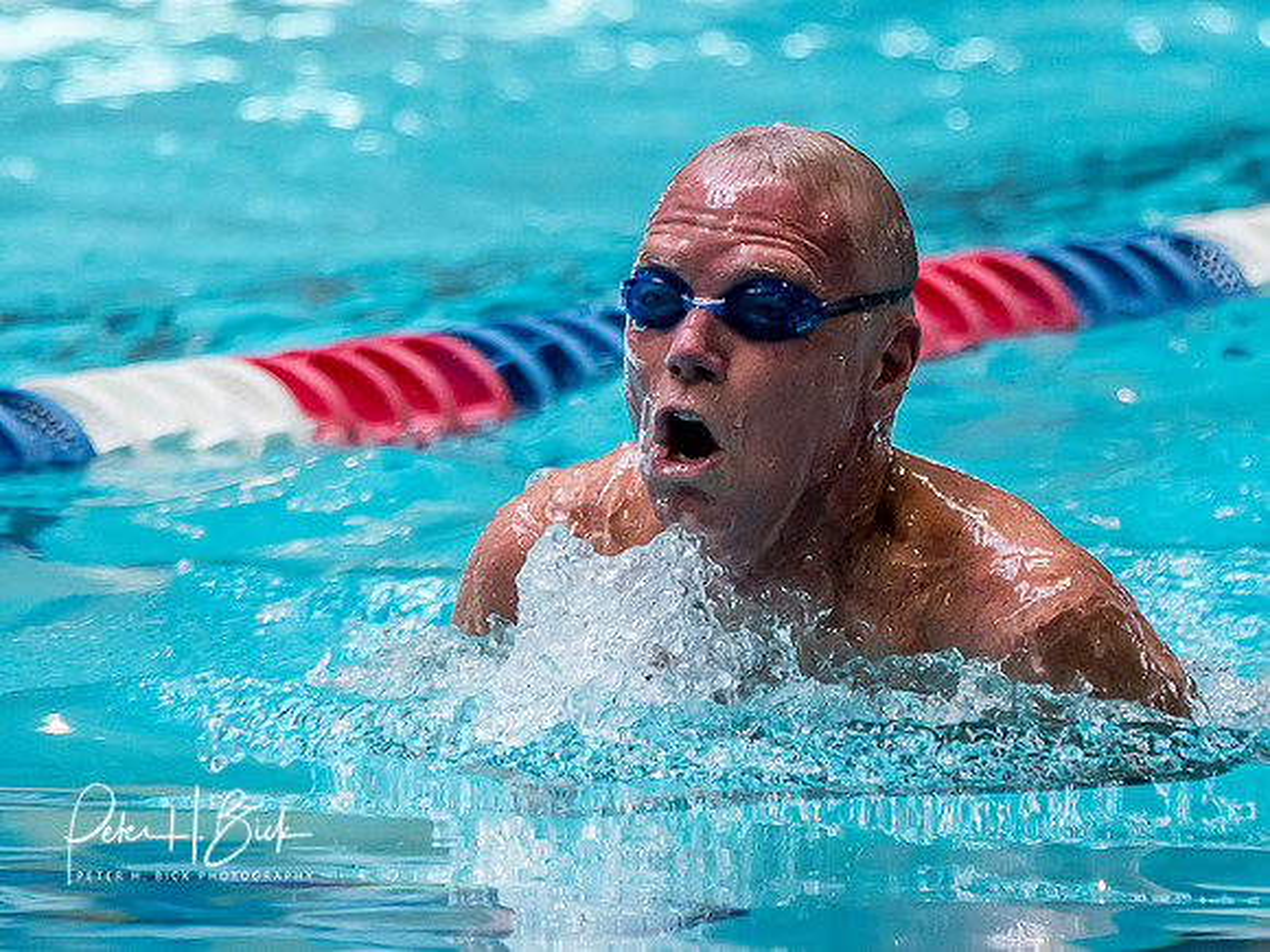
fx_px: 34544
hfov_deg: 2.1
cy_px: 475
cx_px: 836
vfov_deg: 1.6
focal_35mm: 942
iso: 640
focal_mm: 200
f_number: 2.8
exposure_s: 1/640
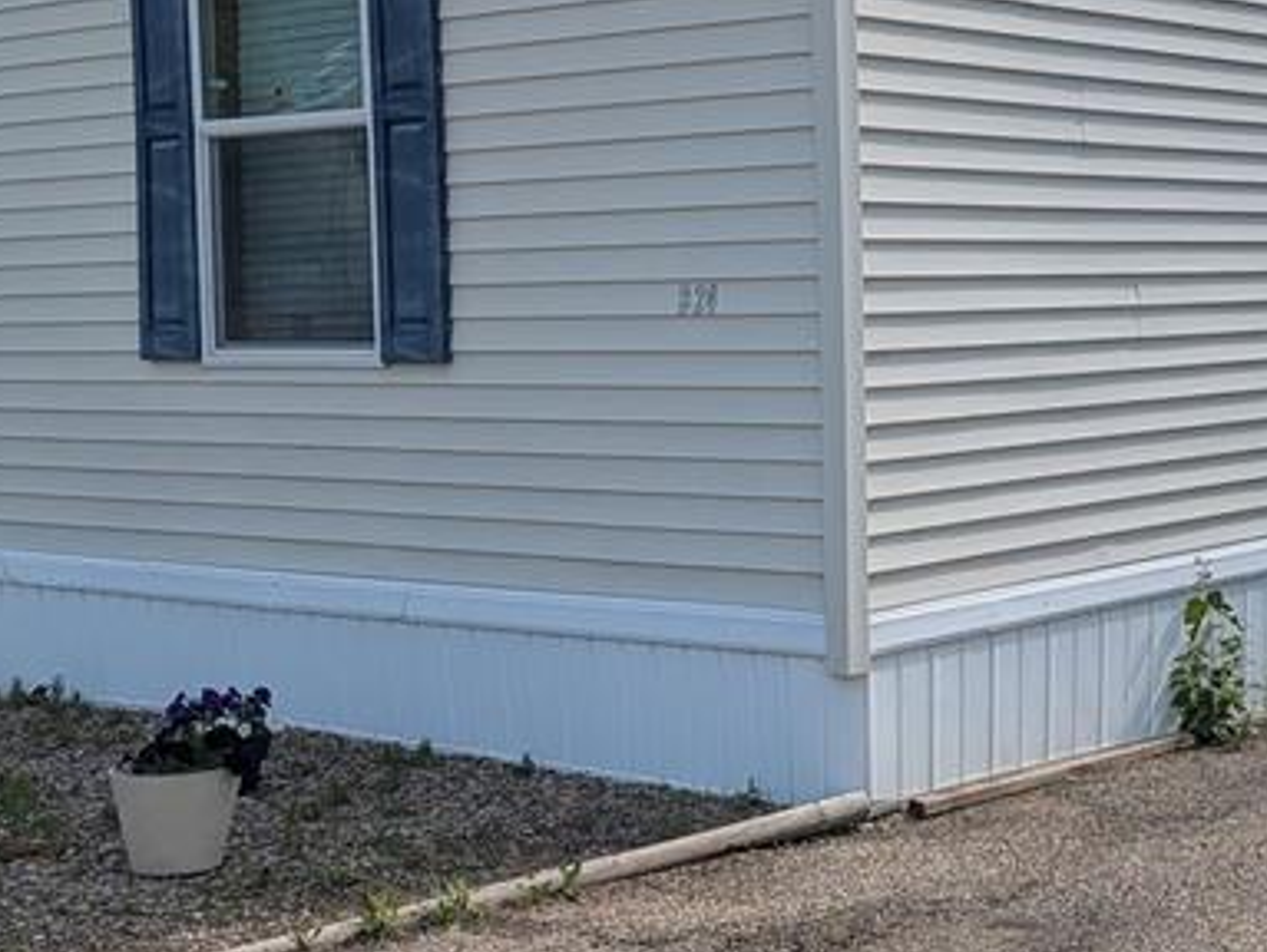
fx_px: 2345
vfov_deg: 22.9
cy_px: 337
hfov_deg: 27.9
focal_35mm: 64
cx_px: 1346
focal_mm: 6.9
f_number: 1.68
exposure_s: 1/2463
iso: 25
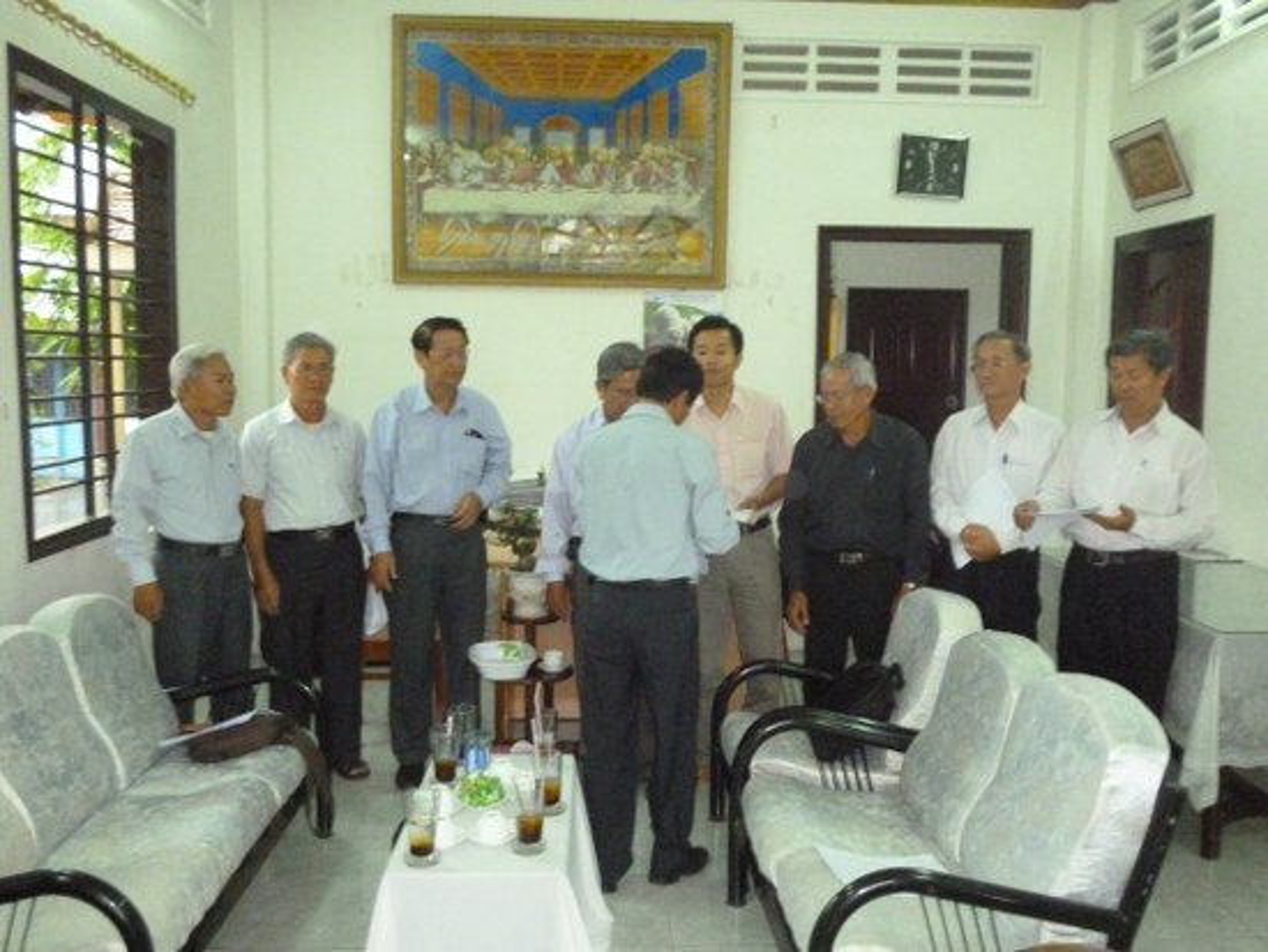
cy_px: 476
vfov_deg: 44.2
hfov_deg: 56.8
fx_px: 1173
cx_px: 634
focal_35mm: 32
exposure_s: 1/60
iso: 1000
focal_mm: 5.7
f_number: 3.3
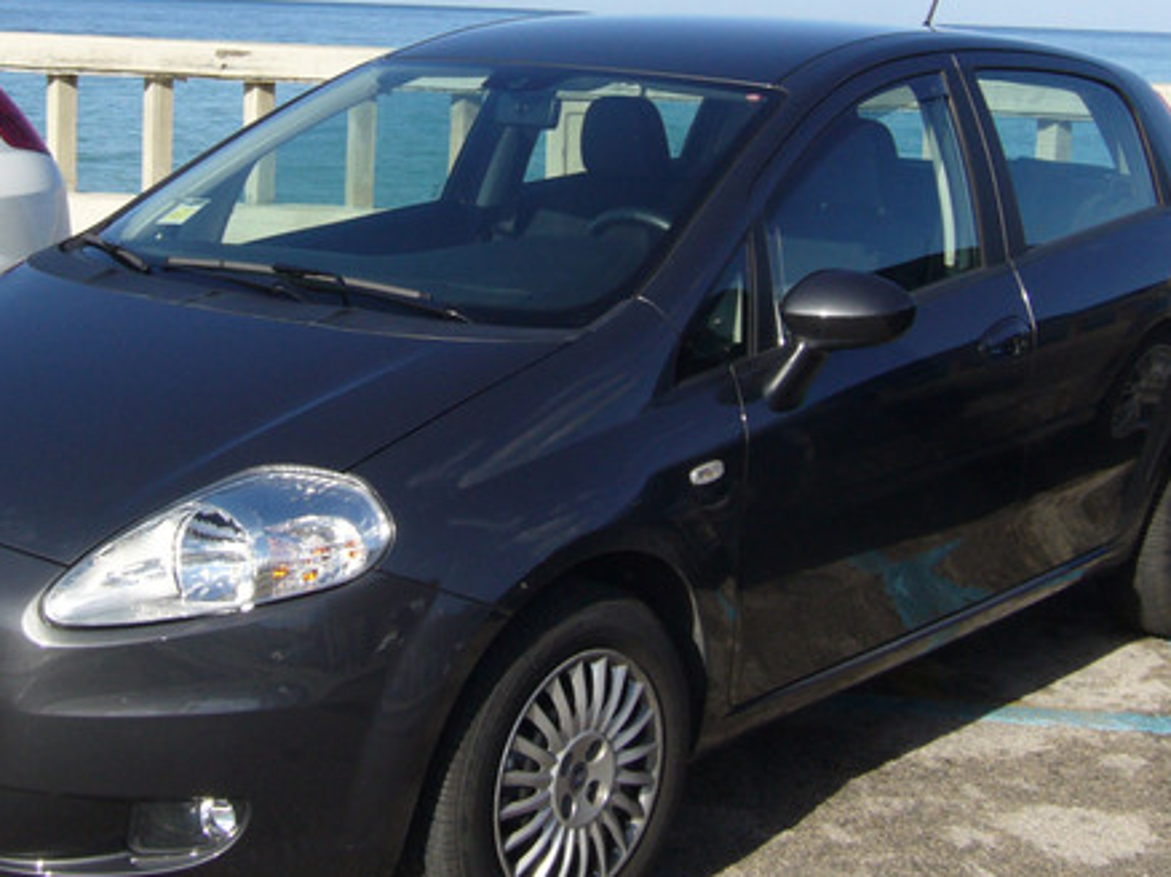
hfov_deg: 30.2
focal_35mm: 64
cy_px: 235
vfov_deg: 22.7
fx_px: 2164
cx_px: 446
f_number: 5.6
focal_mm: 5.8
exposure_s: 1/250
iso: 80
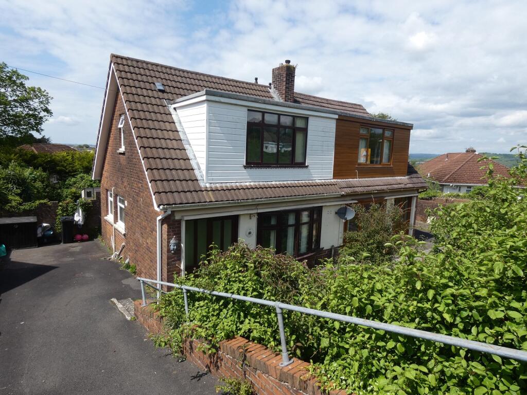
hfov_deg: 81.7
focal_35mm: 20
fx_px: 304
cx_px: 264
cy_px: 198
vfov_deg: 66.0
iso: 80
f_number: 3.5
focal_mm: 3.6
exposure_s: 1/800
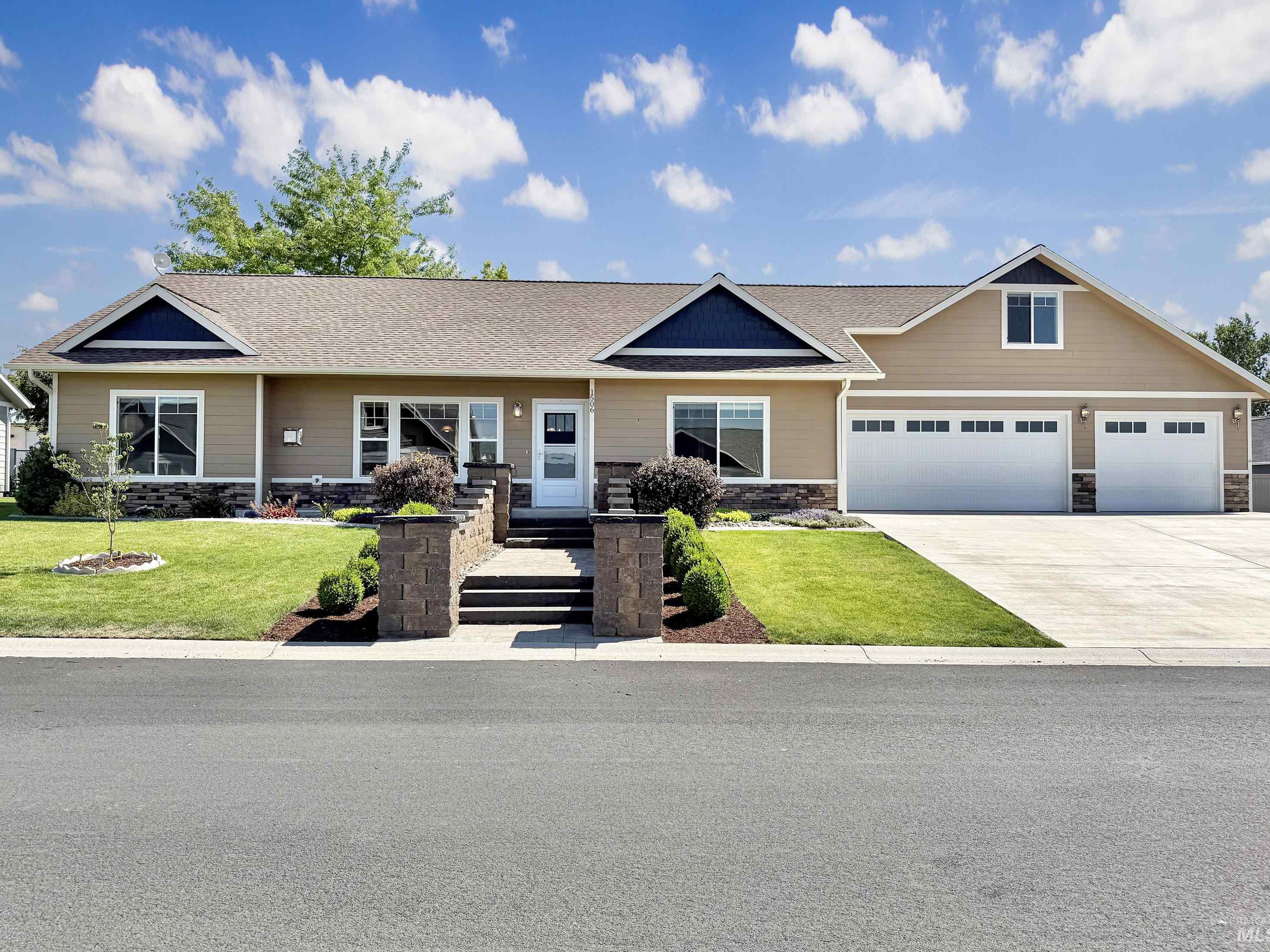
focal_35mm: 25
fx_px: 917
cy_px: 470
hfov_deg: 69.4
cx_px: 648
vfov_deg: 54.9
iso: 80
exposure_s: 1/4405
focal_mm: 6.76
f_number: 1.78
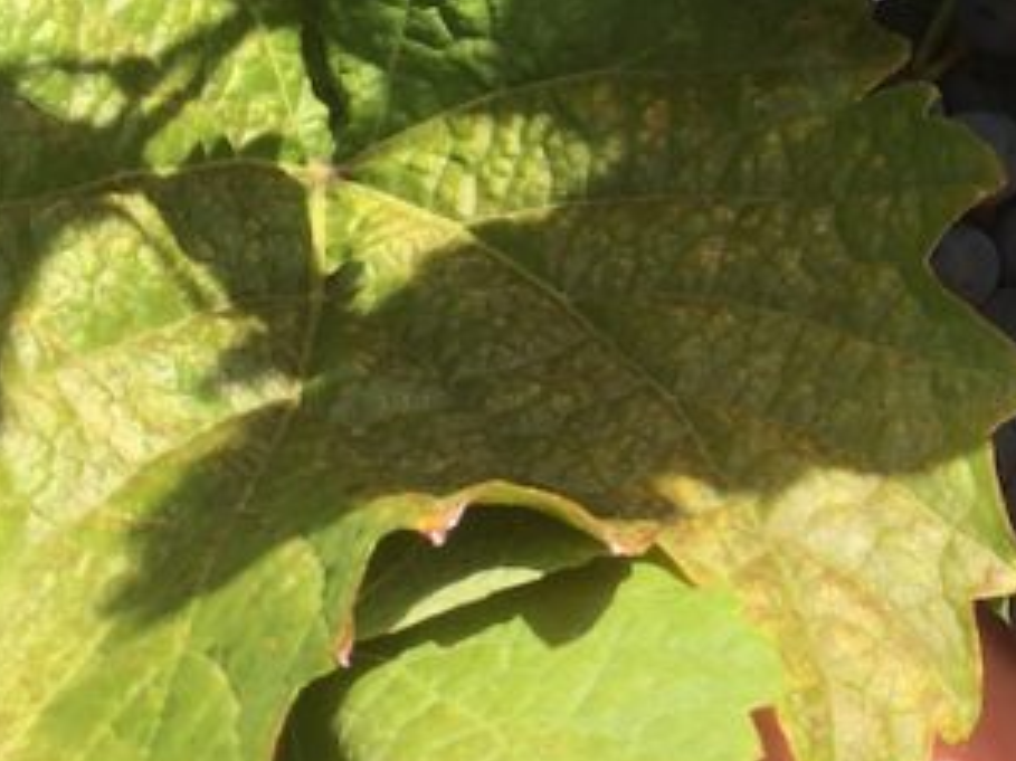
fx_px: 2024
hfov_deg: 26.6
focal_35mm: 69
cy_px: 40
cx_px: 1023
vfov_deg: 20.7
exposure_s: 1/569
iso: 25
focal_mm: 4.15
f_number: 2.2
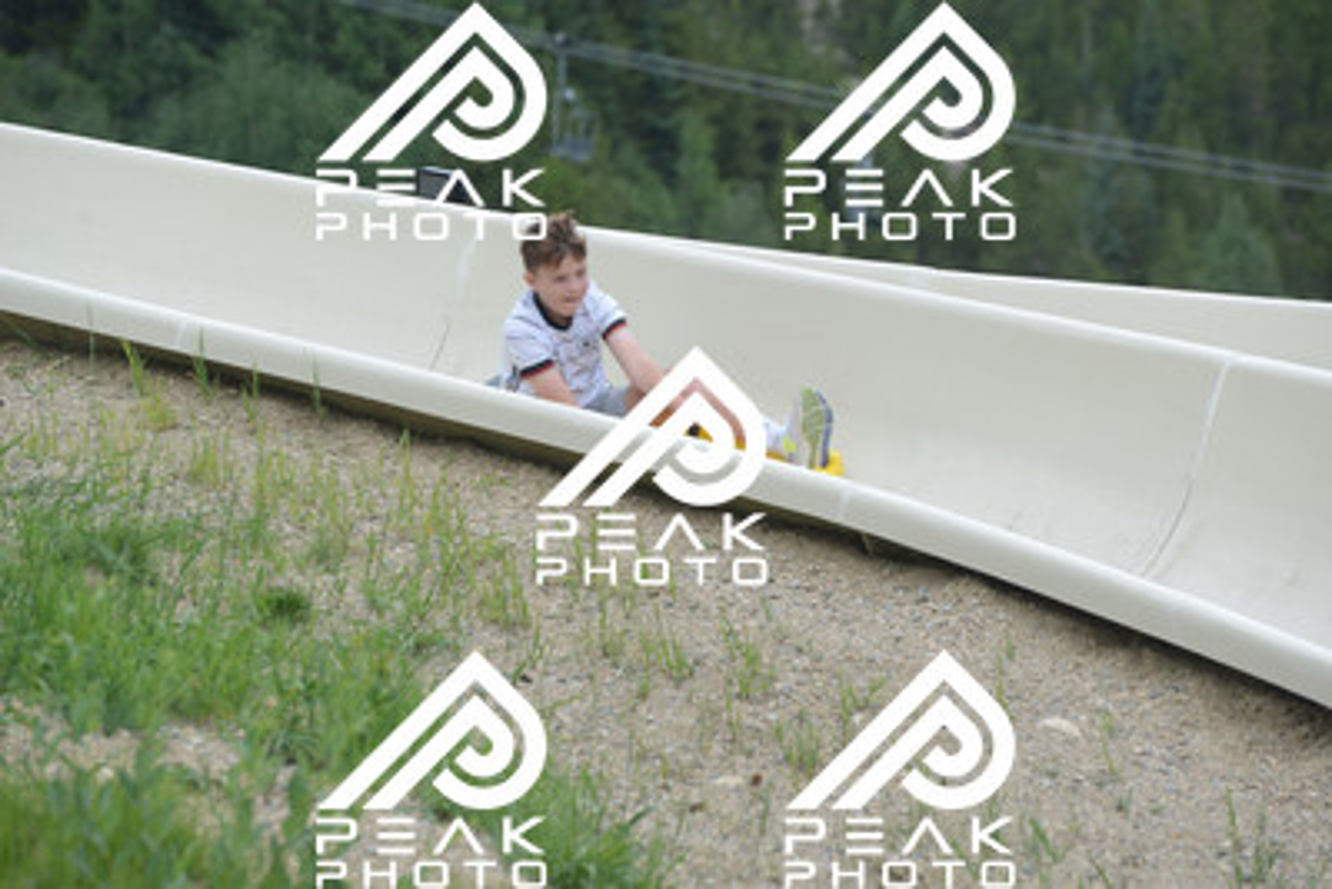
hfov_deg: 10.5
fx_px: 7217
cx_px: 666
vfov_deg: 7.0
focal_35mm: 195
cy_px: 444
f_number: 6.3
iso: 500
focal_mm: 195
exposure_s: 1/640
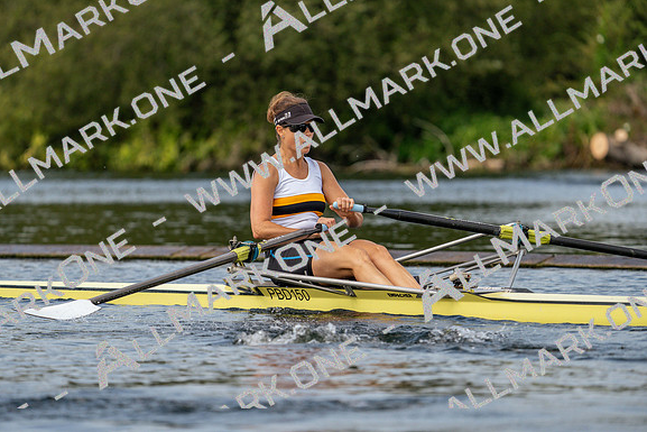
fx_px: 6435
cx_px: 323
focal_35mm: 358
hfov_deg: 5.8
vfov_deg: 3.8
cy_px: 216
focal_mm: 356
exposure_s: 1/1600
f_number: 6.3
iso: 400
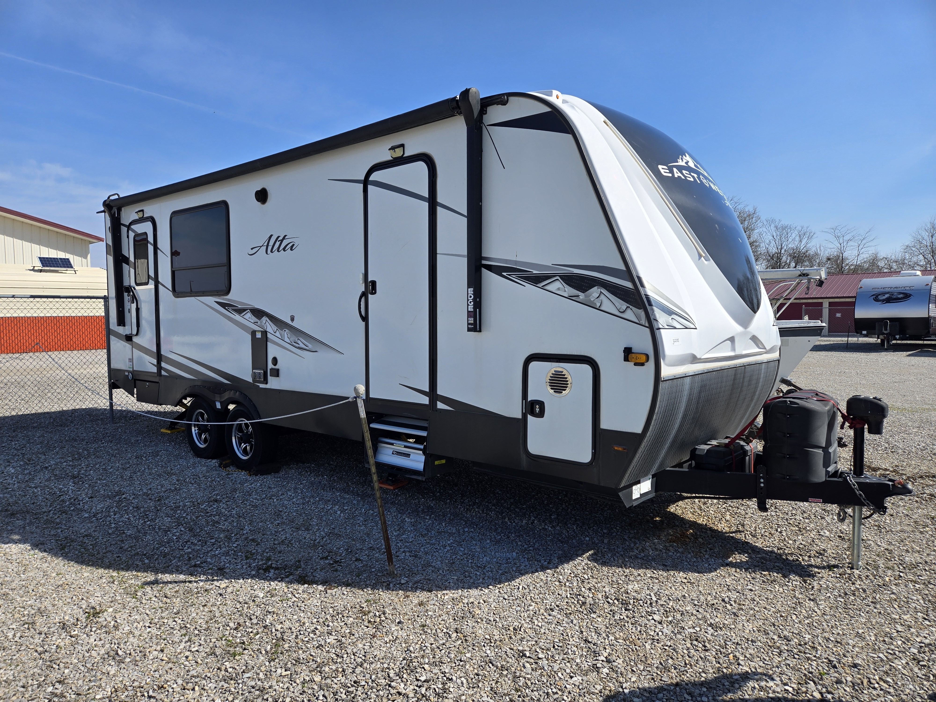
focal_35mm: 23
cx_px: 468
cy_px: 351
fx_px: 622
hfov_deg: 73.9
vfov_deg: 58.9
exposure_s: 1/1904
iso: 25
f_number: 1.8
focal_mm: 5.4
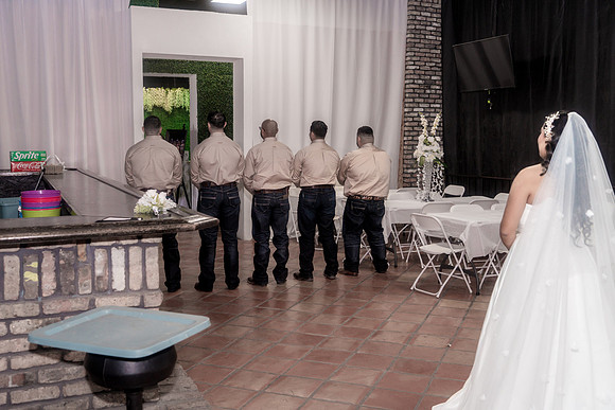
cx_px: 308
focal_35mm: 38
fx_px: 649
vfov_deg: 35.1
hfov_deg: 50.7
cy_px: 205
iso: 2000
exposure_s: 1/250
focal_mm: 38
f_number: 4
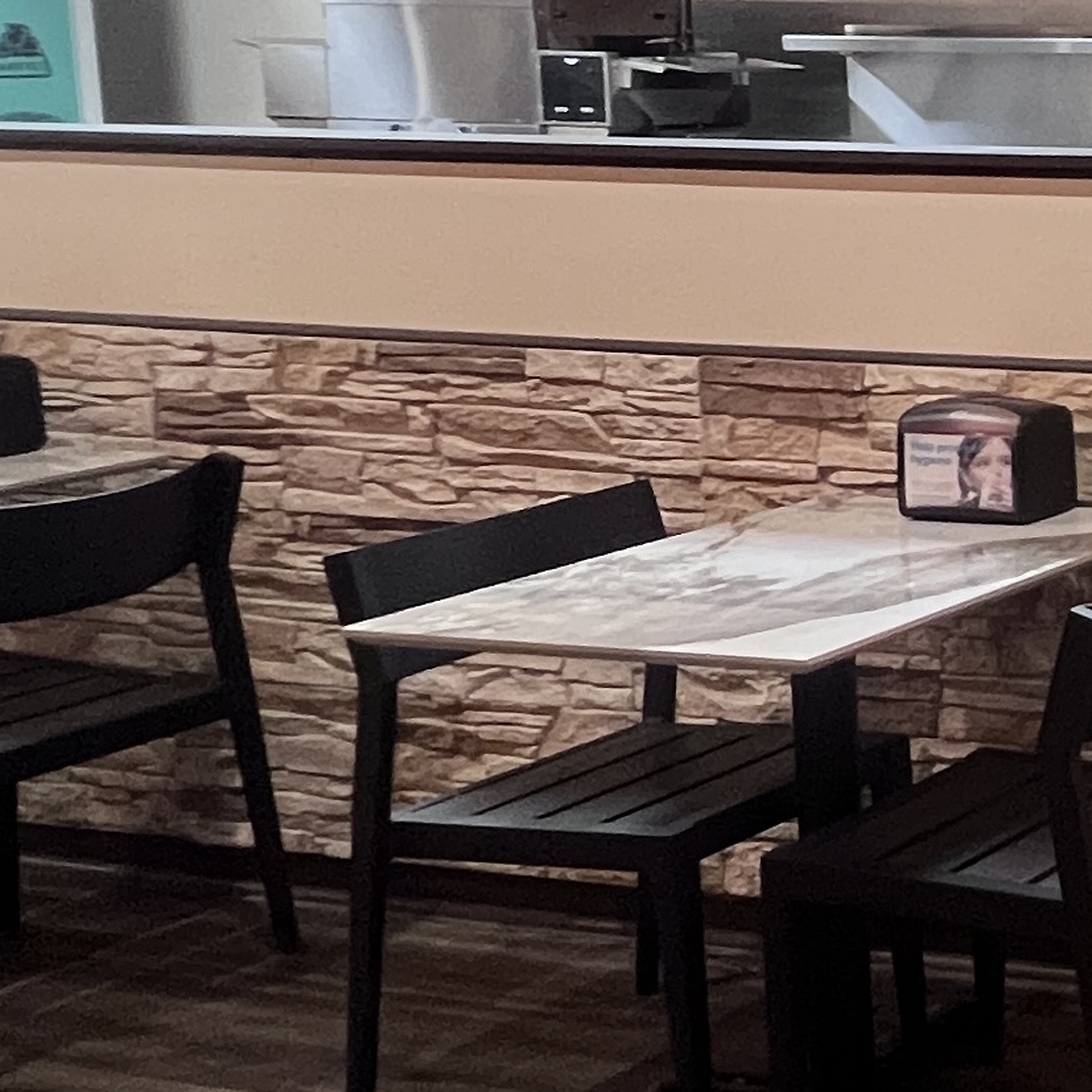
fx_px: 1999
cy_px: 275
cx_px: 1995
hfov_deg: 20.6
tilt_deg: -6.5
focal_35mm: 56
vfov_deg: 30.1
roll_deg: -0.4
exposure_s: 1/60
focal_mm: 1.57
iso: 400
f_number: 1.8
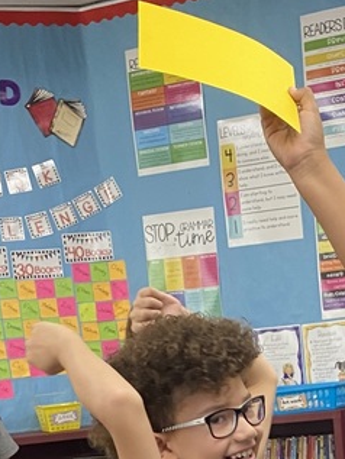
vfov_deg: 20.8
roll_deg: +5.1
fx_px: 1115
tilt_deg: -12.0
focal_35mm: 84
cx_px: 254
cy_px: 623
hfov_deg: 17.5
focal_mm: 4.25
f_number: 1.8
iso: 125
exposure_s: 1/60
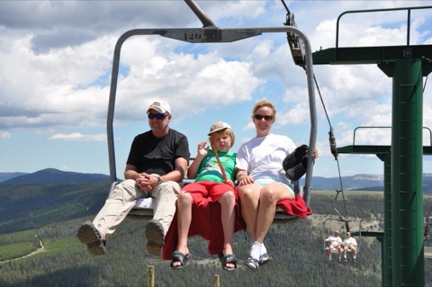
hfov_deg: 29.9
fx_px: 809
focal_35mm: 68
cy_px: 144
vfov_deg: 20.1
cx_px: 216
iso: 200
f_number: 10
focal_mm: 45
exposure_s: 1/400
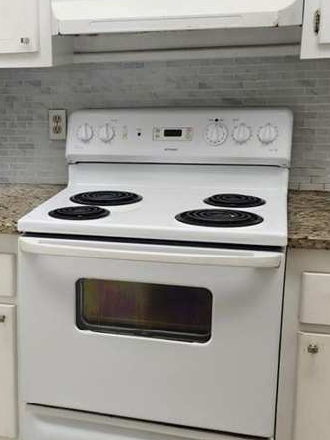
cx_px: 26
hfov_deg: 25.6
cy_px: 249
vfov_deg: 34.9
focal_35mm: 55
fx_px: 698
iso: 100
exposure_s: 1/120
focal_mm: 5.54
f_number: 1.8
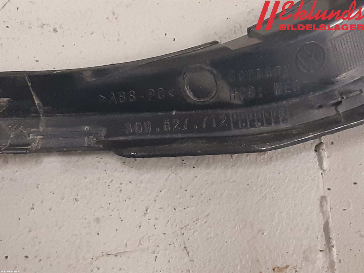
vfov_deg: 53.1
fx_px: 273
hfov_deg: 67.3
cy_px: 136
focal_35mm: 26
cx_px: 182
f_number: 1.7
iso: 200
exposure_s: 1/50
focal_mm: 3.93
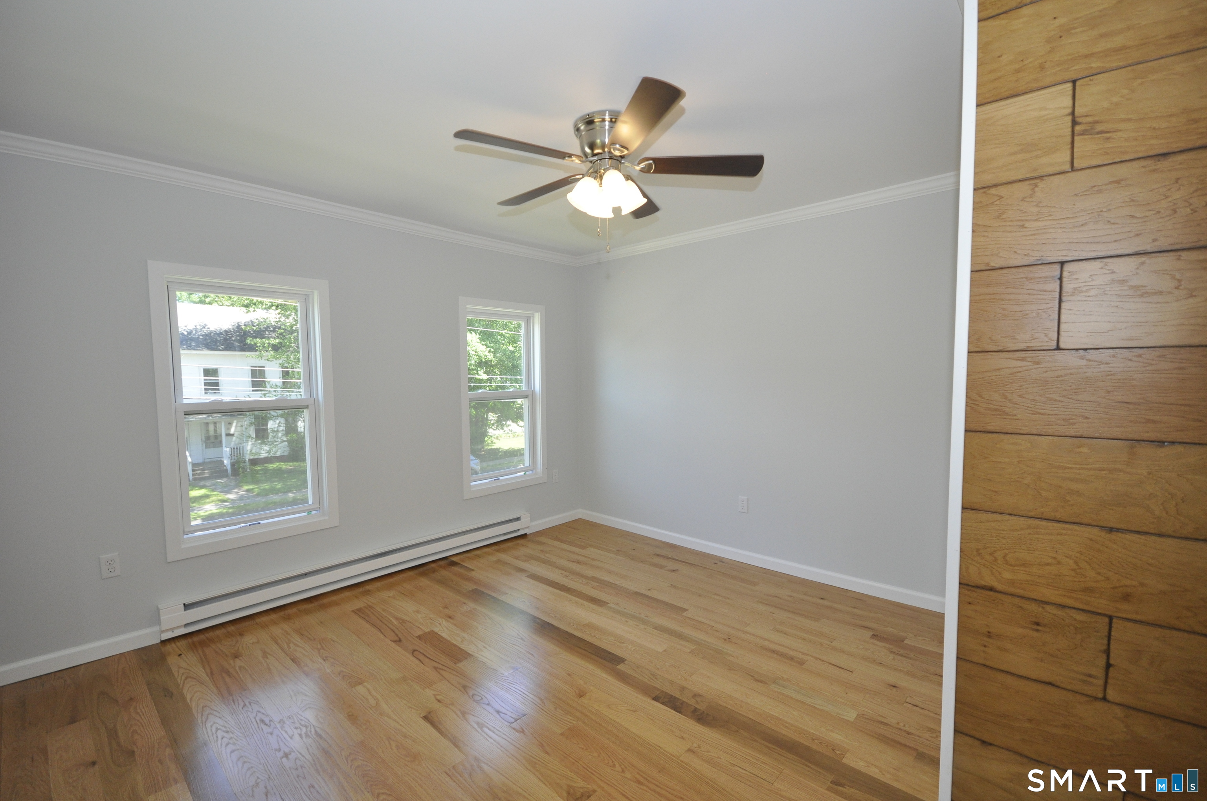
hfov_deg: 100.5
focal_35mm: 15
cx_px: 604
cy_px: 400
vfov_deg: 77.2
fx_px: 502
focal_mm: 10
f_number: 6.3
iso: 800
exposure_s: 1/160
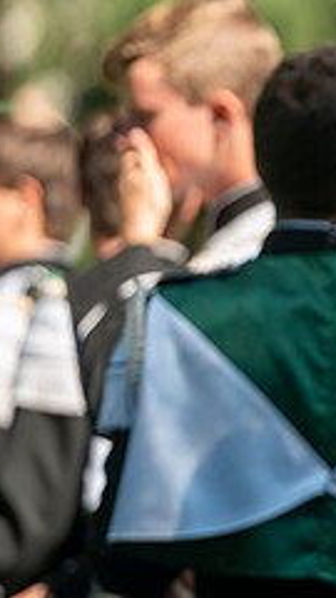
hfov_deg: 2.4
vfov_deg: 4.3
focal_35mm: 505
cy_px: 182
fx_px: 7999
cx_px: 677
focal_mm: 200
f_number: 2.8
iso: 160
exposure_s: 1/800
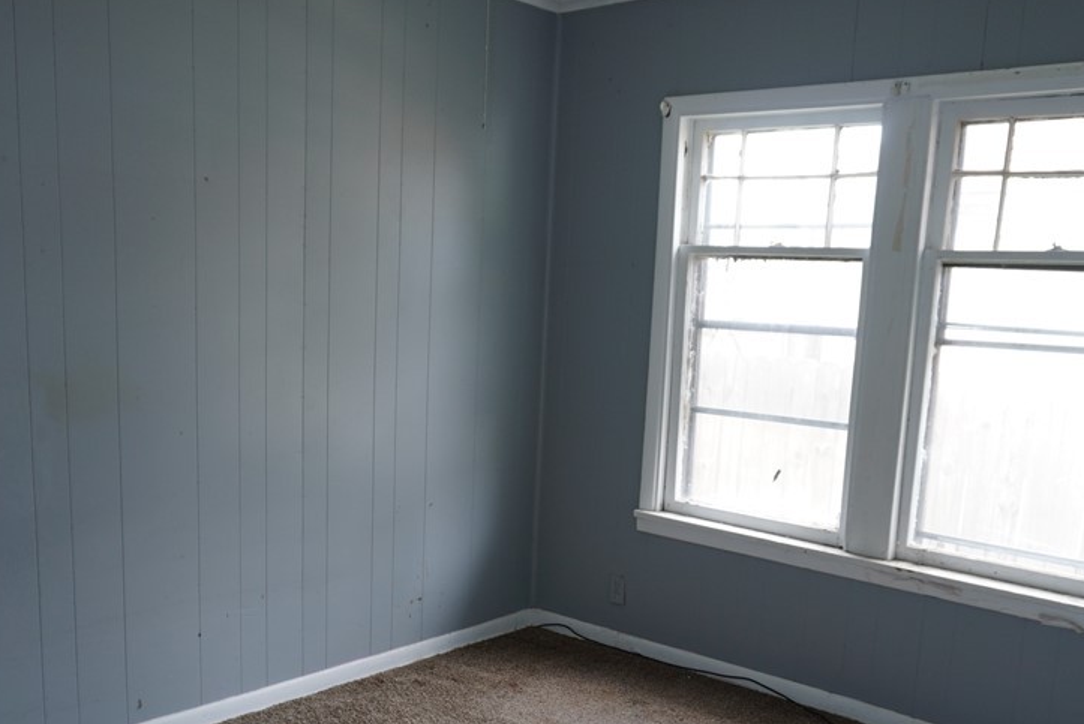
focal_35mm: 36
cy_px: 501
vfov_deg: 36.4
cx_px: 506
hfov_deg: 53.1
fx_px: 1085
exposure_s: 1/60
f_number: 4
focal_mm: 16
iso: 250
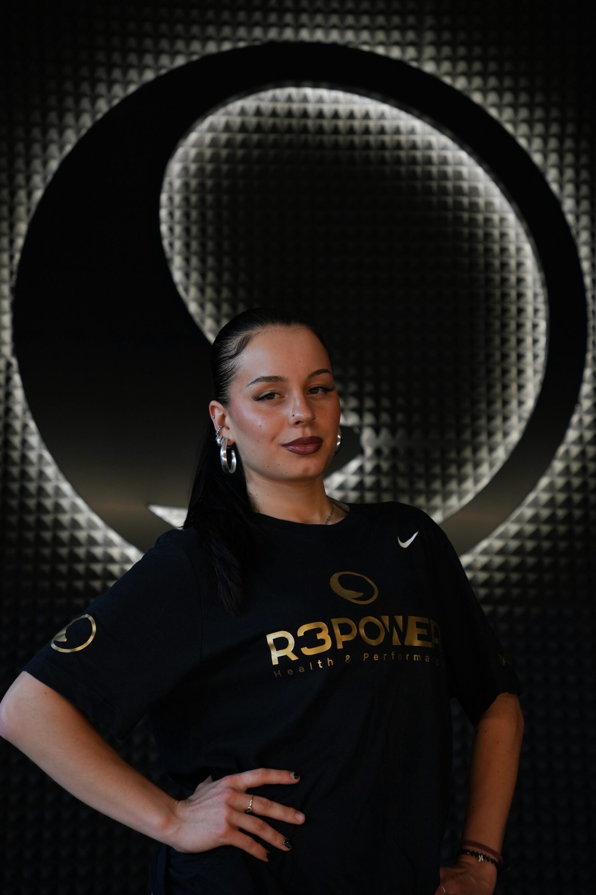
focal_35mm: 61
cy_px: 448
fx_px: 1505
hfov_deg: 22.4
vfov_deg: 33.1
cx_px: 298
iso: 640
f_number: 3.5
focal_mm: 40.4
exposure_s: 1/100
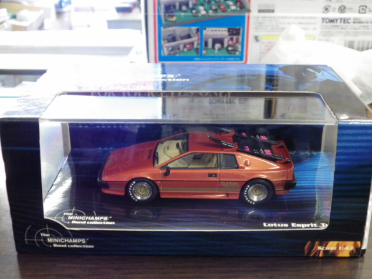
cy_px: 140
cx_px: 186
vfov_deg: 29.1
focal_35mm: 50
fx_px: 537
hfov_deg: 38.2
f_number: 3.8
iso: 1000
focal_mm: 9
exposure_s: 1/25
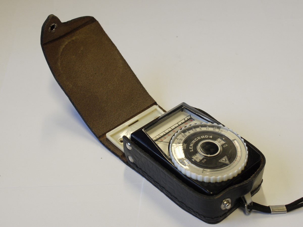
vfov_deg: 24.4
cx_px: 152
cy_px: 114
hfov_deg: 32.2
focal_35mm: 60
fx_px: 525
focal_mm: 30
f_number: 8
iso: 400
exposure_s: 1/40
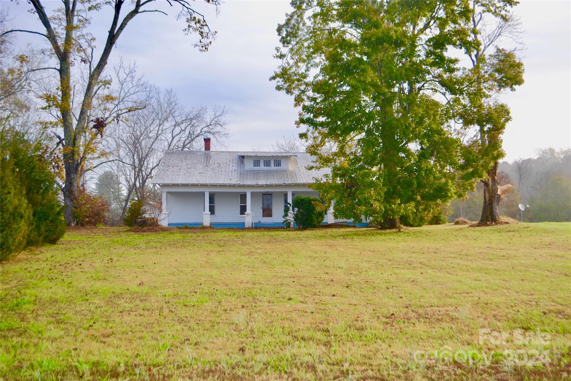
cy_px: 190
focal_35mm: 39
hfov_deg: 49.6
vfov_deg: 34.2
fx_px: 618
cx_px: 286
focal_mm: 26
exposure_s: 1/160
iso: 100
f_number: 4.2
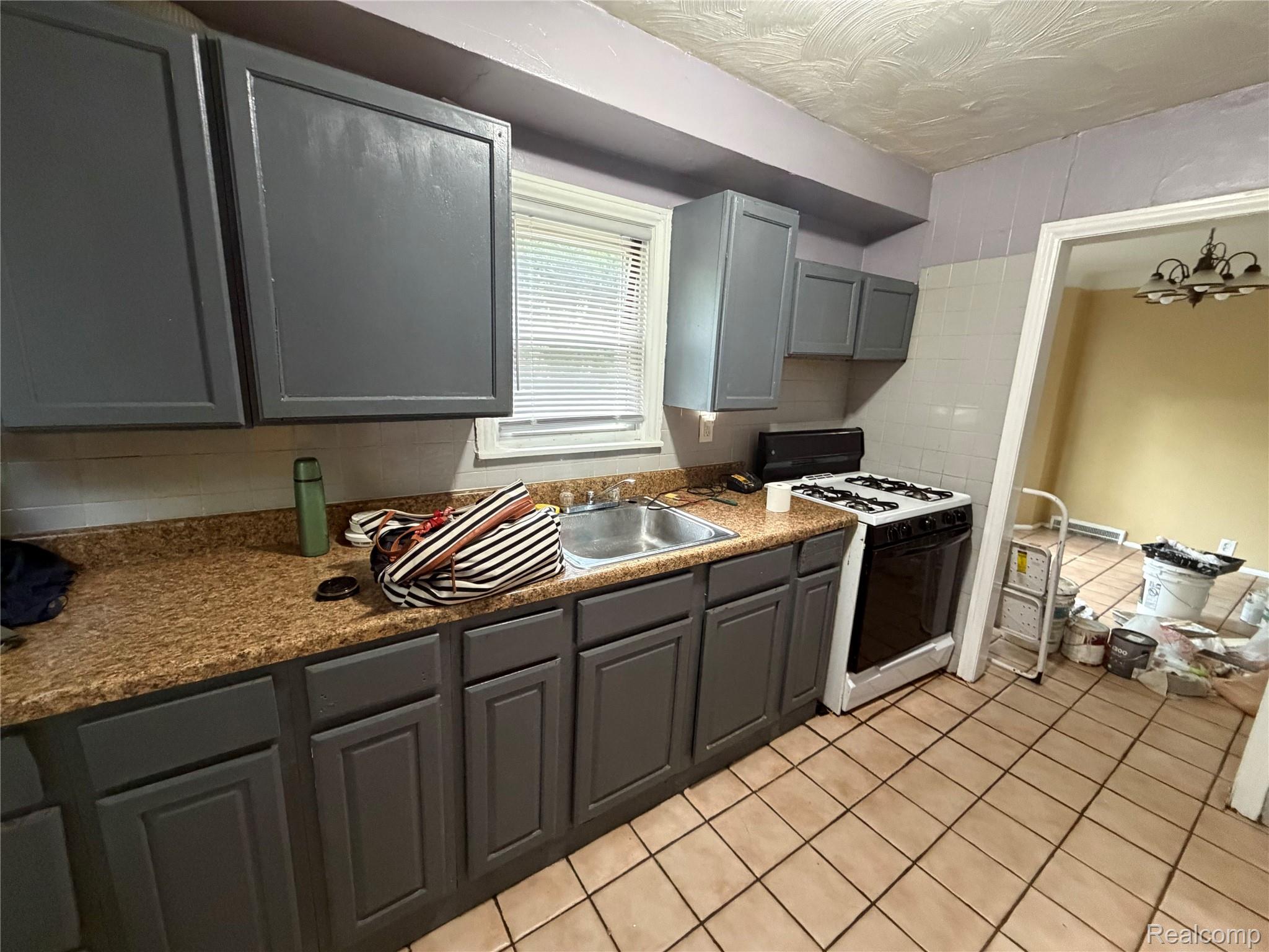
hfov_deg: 102.1
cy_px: 476
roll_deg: -1.0
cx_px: 634
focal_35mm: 14
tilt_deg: -12.6
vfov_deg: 85.7
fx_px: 513
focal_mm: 2.22
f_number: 2.2
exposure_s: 1/60
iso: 640
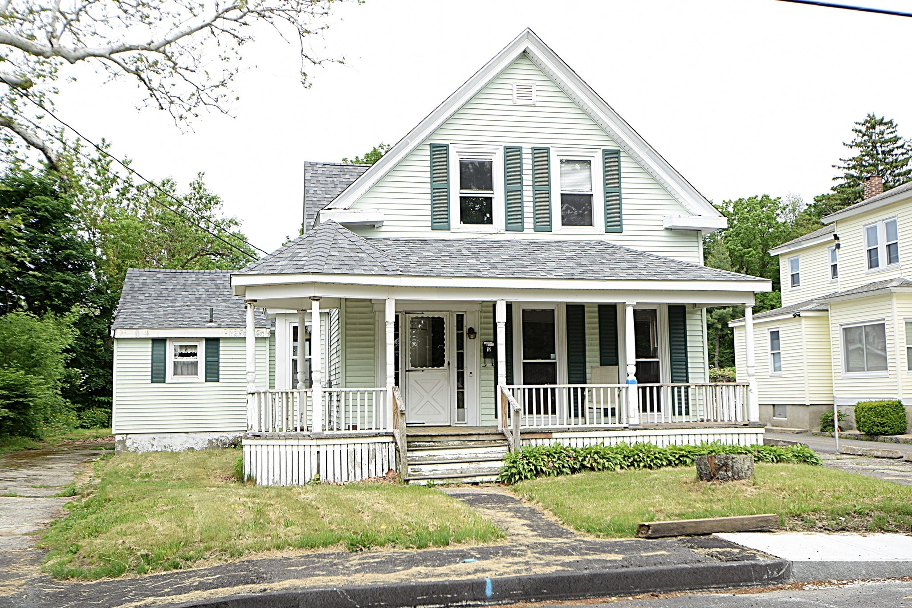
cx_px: 456
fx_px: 912
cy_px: 304
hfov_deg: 53.1
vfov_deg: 36.9
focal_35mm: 36
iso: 100
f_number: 8
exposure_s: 1/80
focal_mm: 24
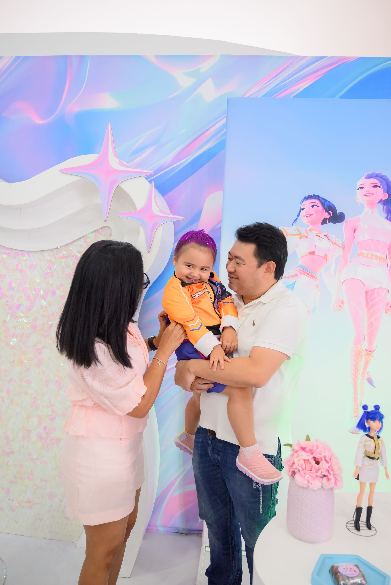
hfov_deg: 48.0
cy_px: 292
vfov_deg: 67.4
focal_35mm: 27
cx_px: 196
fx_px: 439
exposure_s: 1/160
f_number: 4
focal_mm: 27
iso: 2000
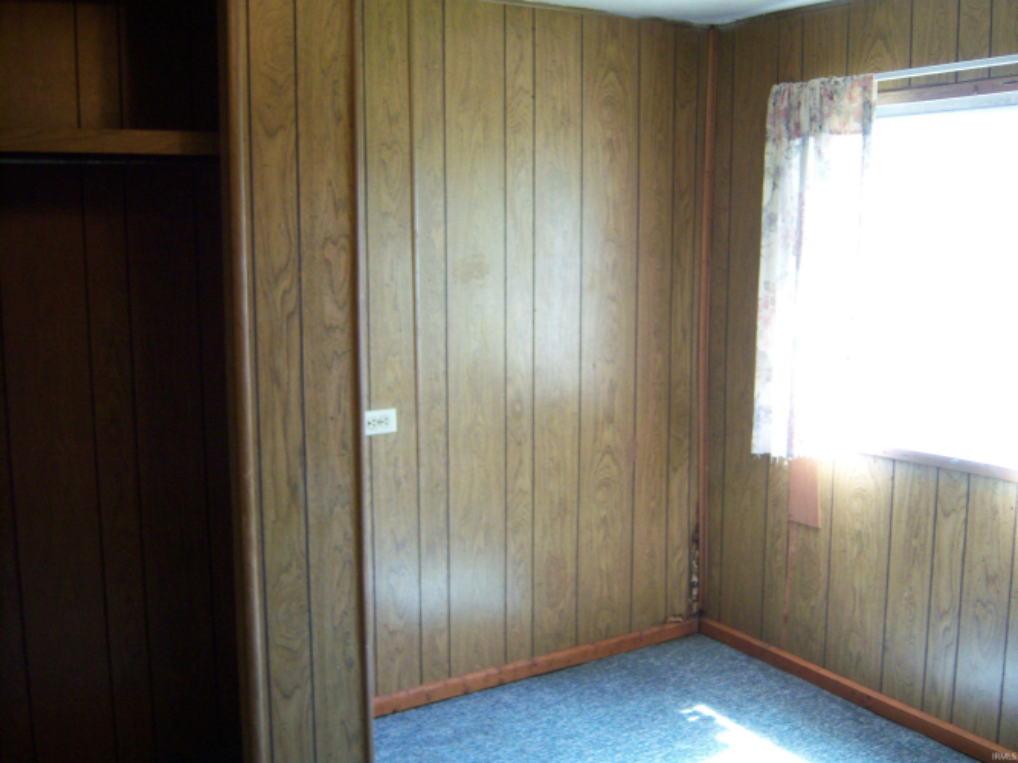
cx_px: 509
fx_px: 1059
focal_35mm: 36
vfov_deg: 39.6
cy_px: 382
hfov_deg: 51.4
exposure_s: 1/20
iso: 160
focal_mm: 7.5
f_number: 2.8
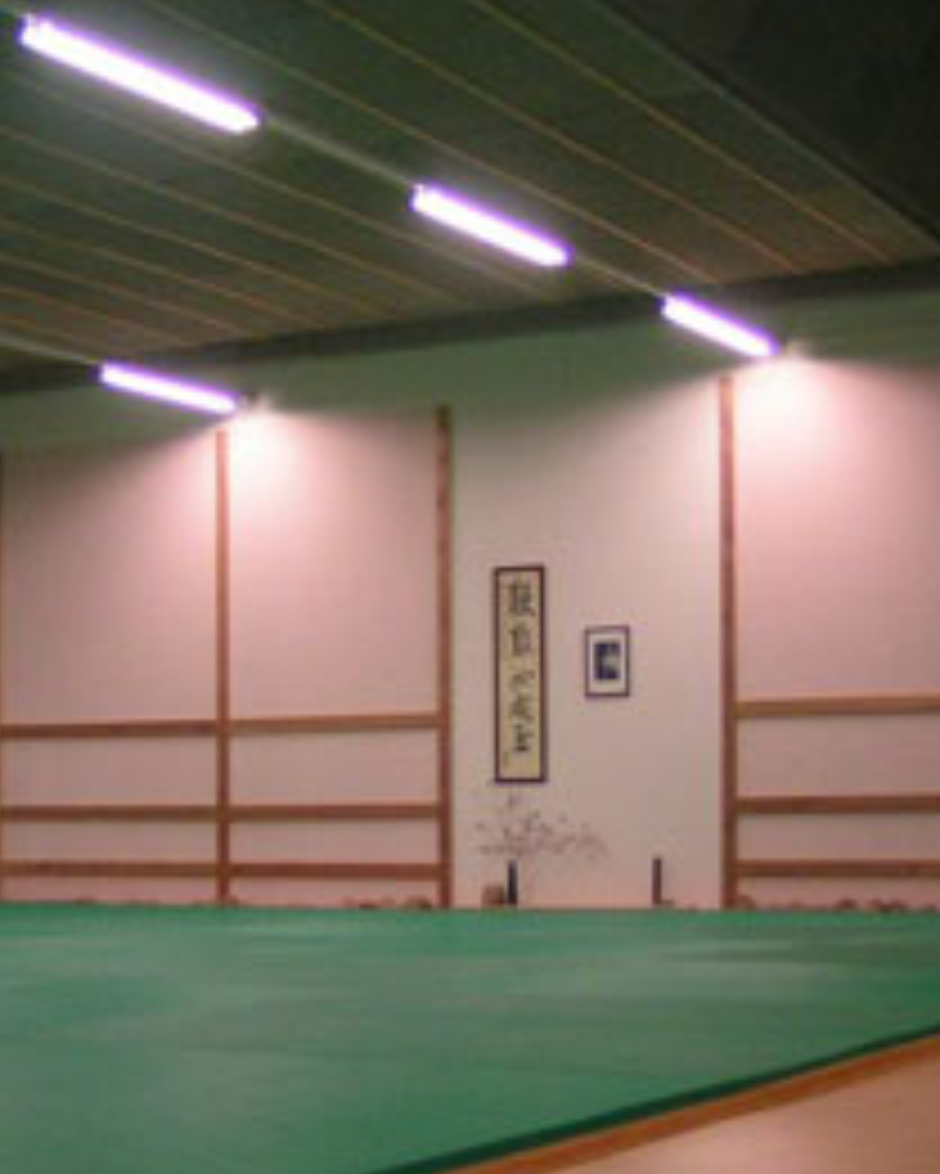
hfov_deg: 23.8
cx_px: 400
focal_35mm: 64
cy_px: 648
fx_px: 2224
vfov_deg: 29.5
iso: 160
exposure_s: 1/40
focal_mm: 5.8
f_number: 2.8
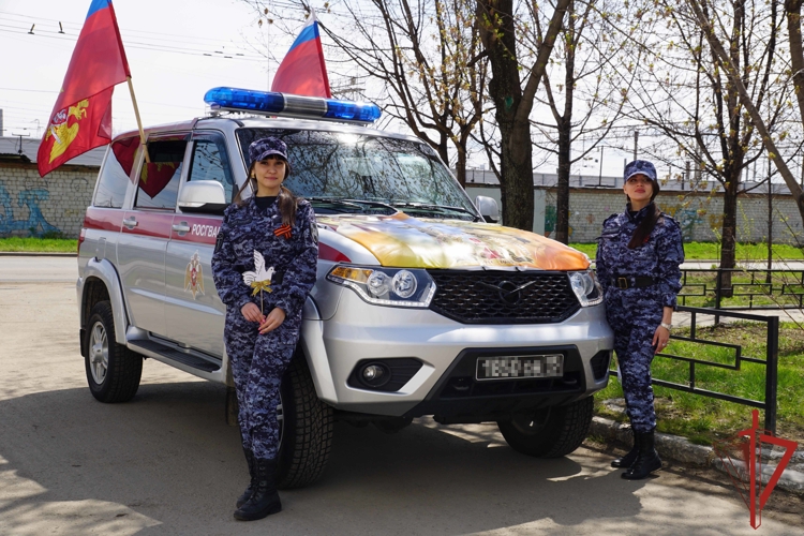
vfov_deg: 29.9
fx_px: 1005
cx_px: 402
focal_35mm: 45
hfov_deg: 43.6
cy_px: 268
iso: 100
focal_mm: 30
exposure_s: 1/160
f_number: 11
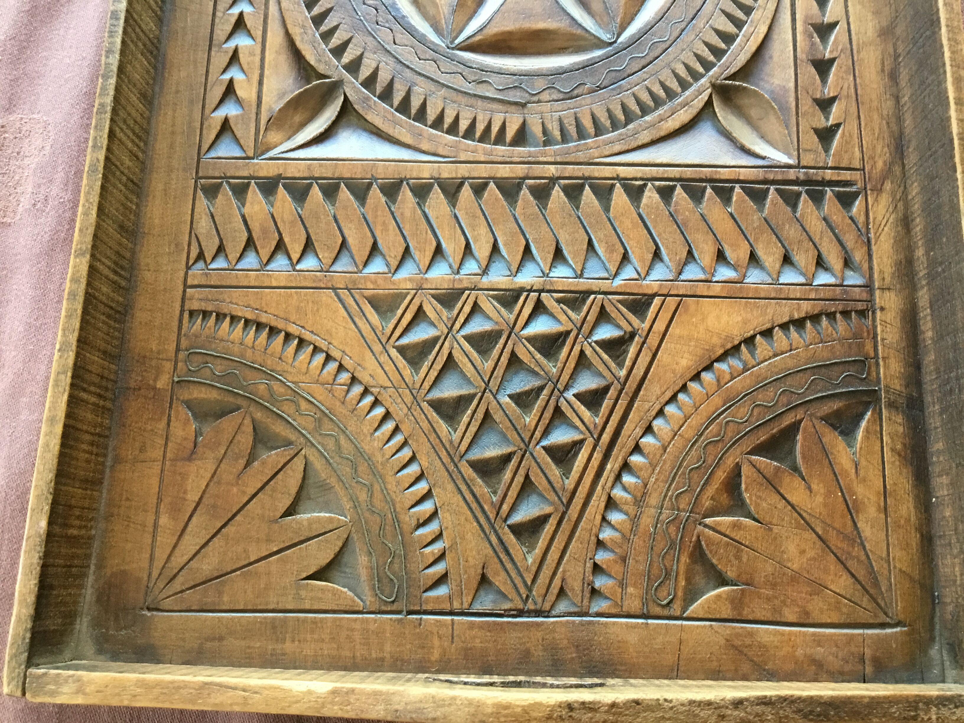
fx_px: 863
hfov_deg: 58.4
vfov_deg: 45.4
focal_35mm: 31
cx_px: 482
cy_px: 362
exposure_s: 1/33
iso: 125
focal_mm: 3.3
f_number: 2.4
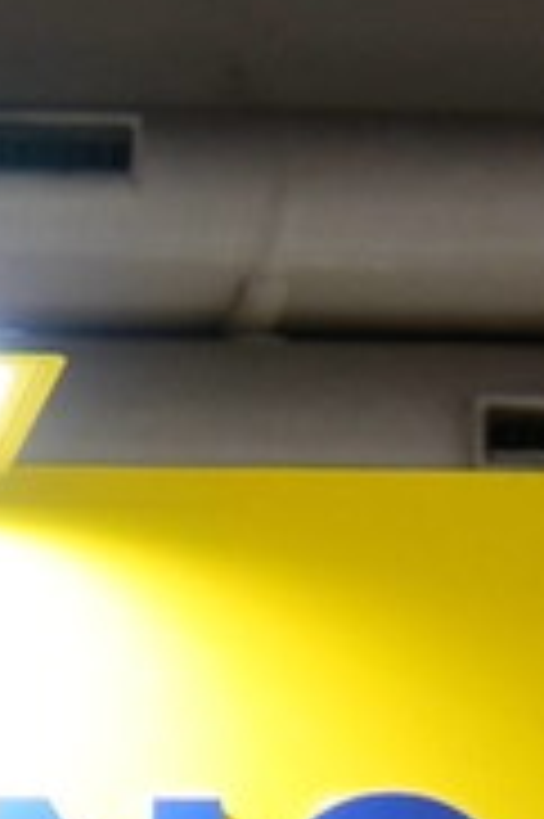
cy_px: 2866
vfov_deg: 6.6
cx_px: -1547
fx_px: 6115
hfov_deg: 4.7
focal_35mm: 269
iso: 160
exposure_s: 1/40
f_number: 3.5
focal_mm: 17
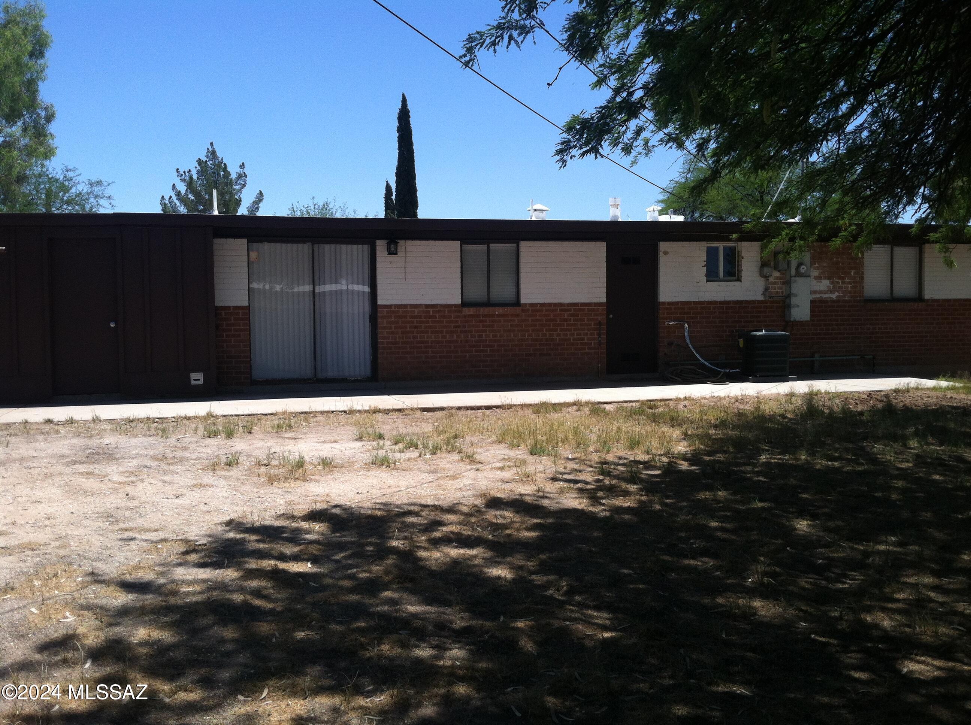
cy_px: 362
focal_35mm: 35
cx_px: 486
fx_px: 980
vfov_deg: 40.6
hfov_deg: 52.7
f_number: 2.8
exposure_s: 1/1364
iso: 80
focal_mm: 3.85
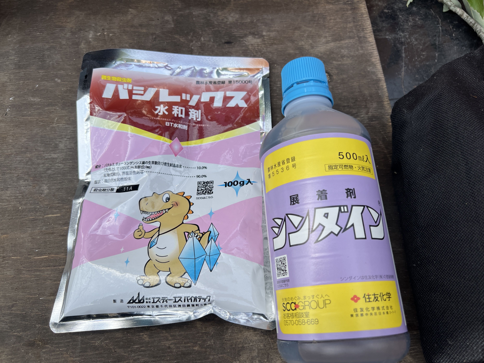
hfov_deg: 67.3
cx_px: 242
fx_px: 364
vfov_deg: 53.1
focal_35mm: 26
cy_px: 182
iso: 50
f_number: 1.5
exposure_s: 1/2123
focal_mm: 5.7
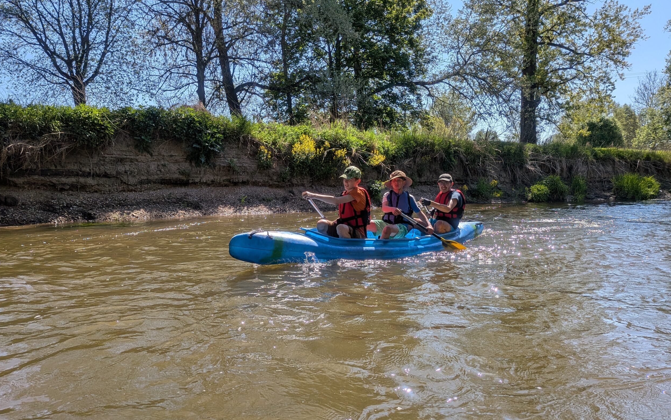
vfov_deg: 47.6
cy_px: 214
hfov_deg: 70.4
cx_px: 331
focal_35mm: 26
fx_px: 475
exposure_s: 1/1312
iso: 29
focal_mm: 4.53
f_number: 1.7
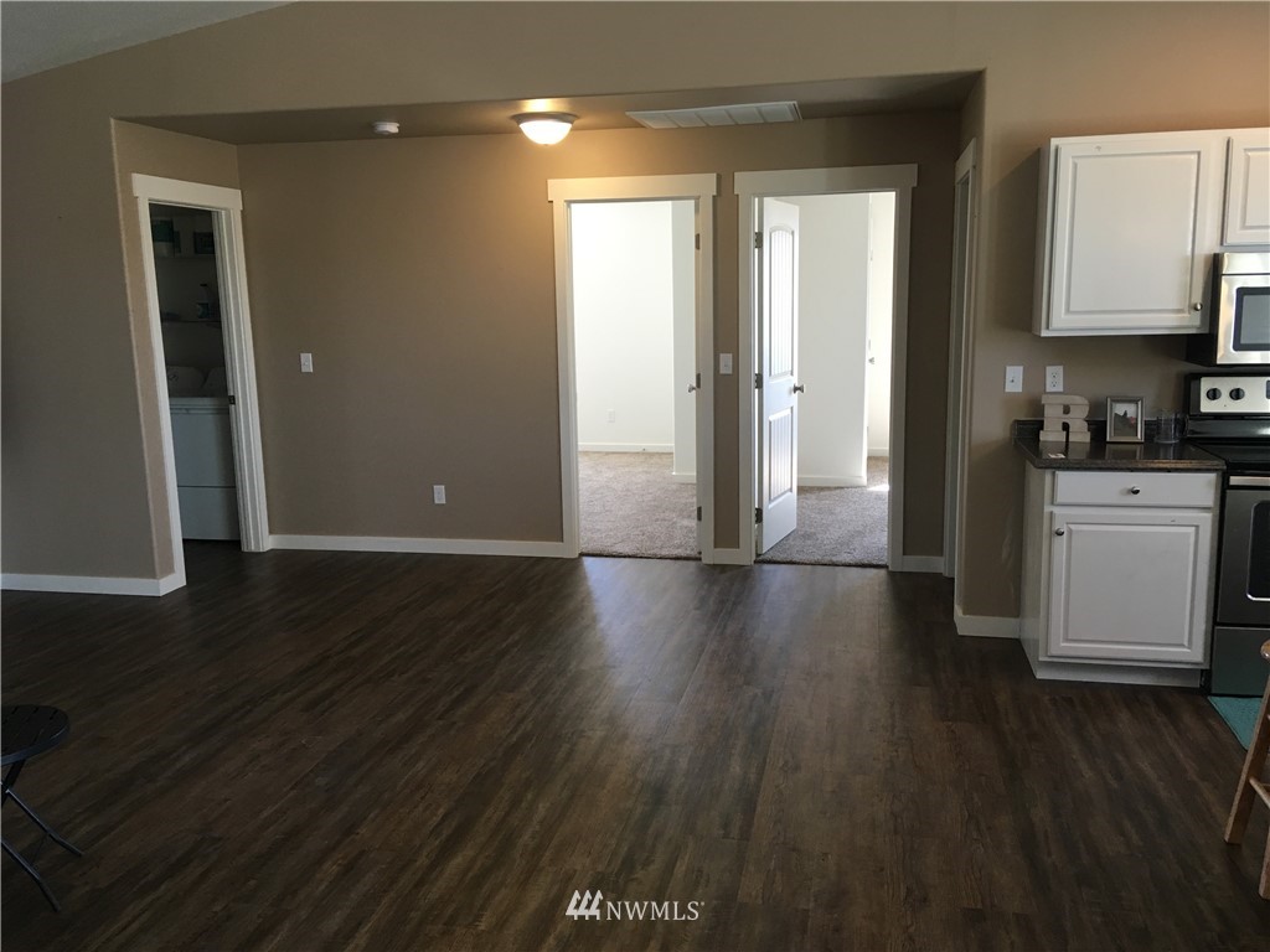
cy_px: 476
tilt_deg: -9.7
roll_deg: +0.8
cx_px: 635
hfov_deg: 61.7
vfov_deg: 48.2
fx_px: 1064
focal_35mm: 29
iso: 40
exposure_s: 1/30
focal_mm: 4.15
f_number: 2.2
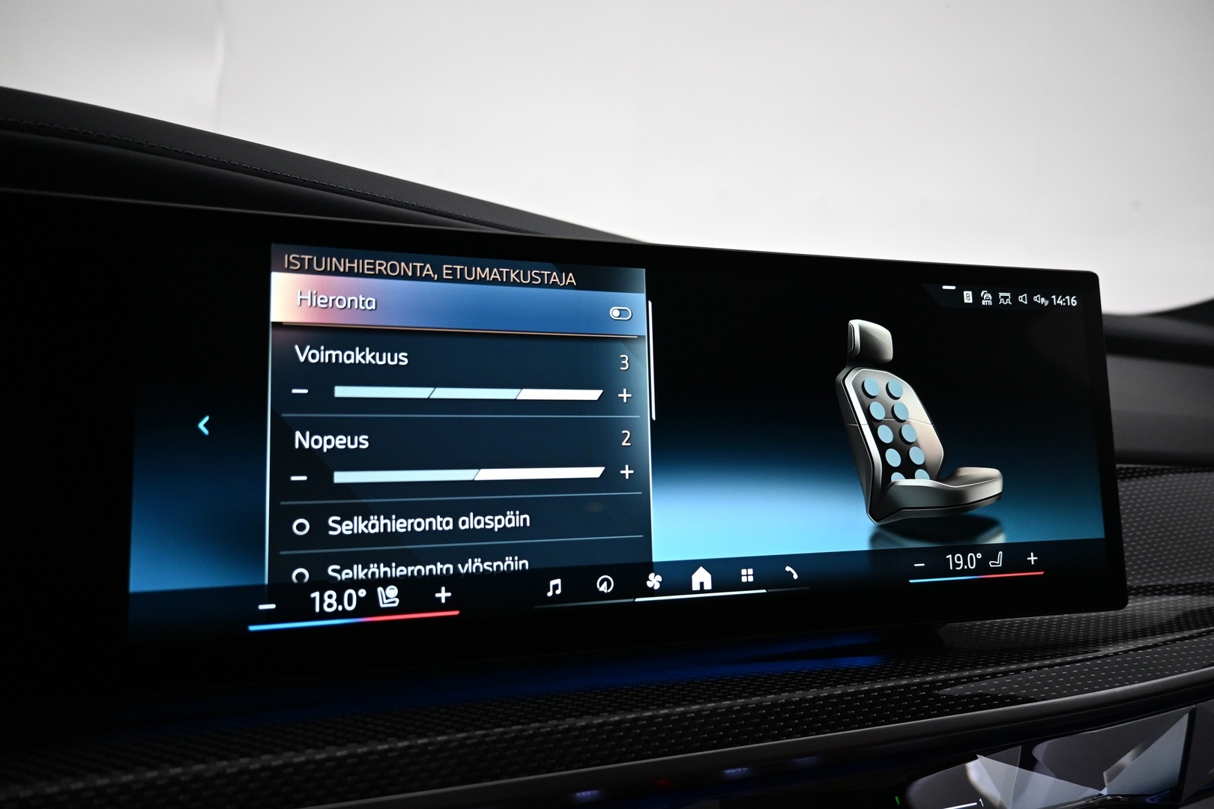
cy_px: 404
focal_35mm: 24
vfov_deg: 53.1
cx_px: 607
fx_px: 809
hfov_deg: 73.7
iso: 1600
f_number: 3.5
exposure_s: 1/100
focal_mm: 16
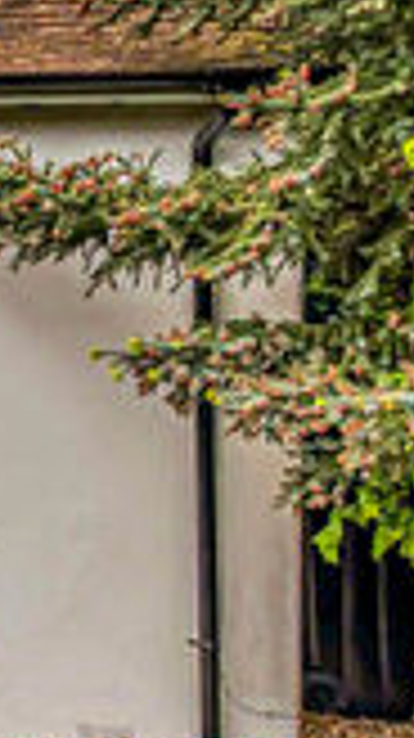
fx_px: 1662
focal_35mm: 85
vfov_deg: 25.0
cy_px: 308
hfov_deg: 10.3
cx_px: -832
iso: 160
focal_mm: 12.6
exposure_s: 1/500
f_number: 5.6
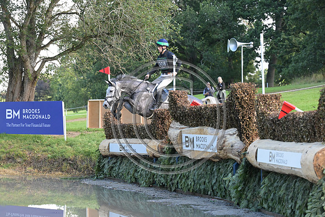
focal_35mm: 115
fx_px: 1038
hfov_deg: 17.8
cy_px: 108
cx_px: 162
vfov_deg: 11.9
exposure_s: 1/1250
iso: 3600
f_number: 5
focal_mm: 115
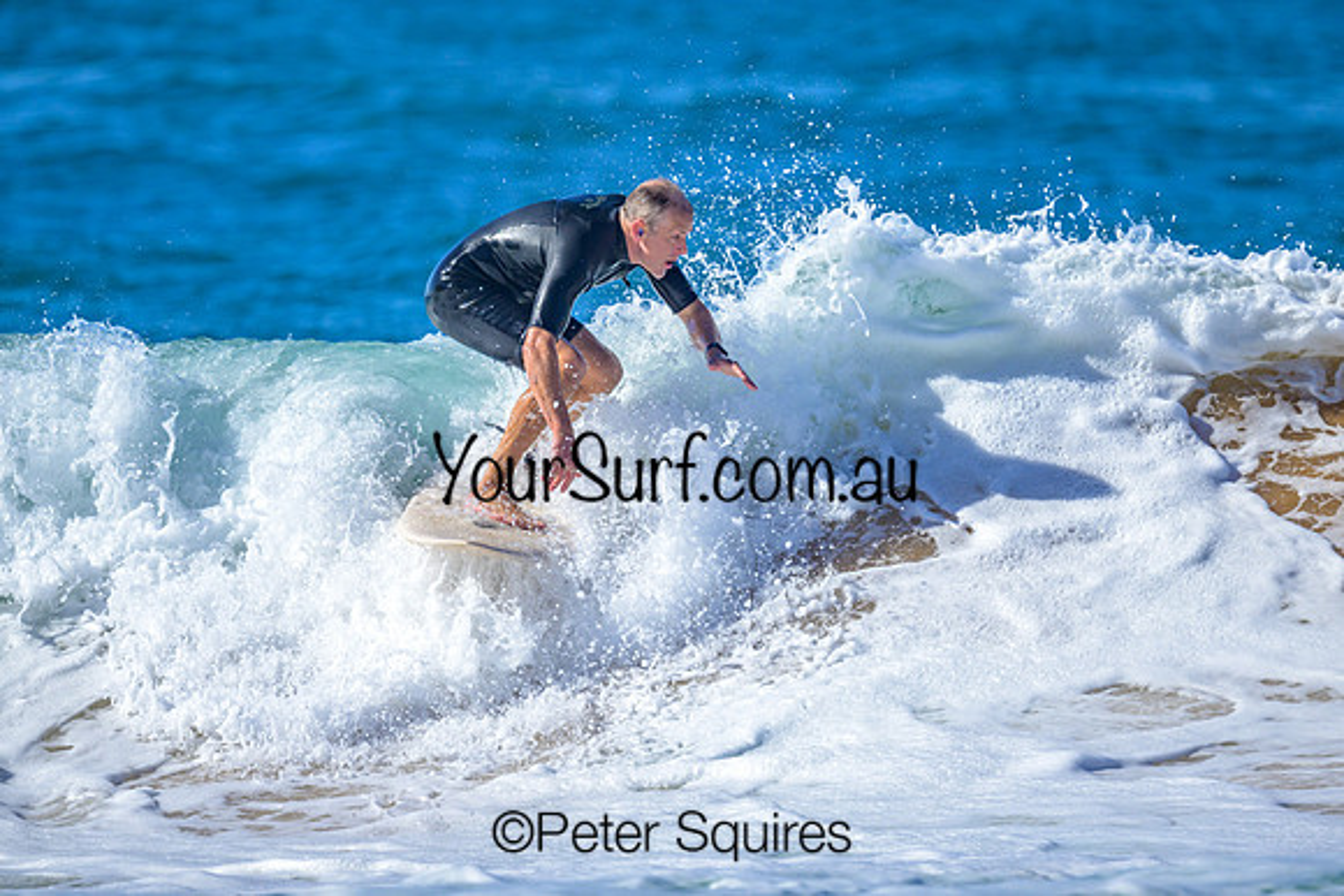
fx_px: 40041
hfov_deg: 1.9
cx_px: 707
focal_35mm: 1072
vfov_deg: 1.3
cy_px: 352
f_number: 6.3
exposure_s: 1/2000
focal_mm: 800
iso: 280
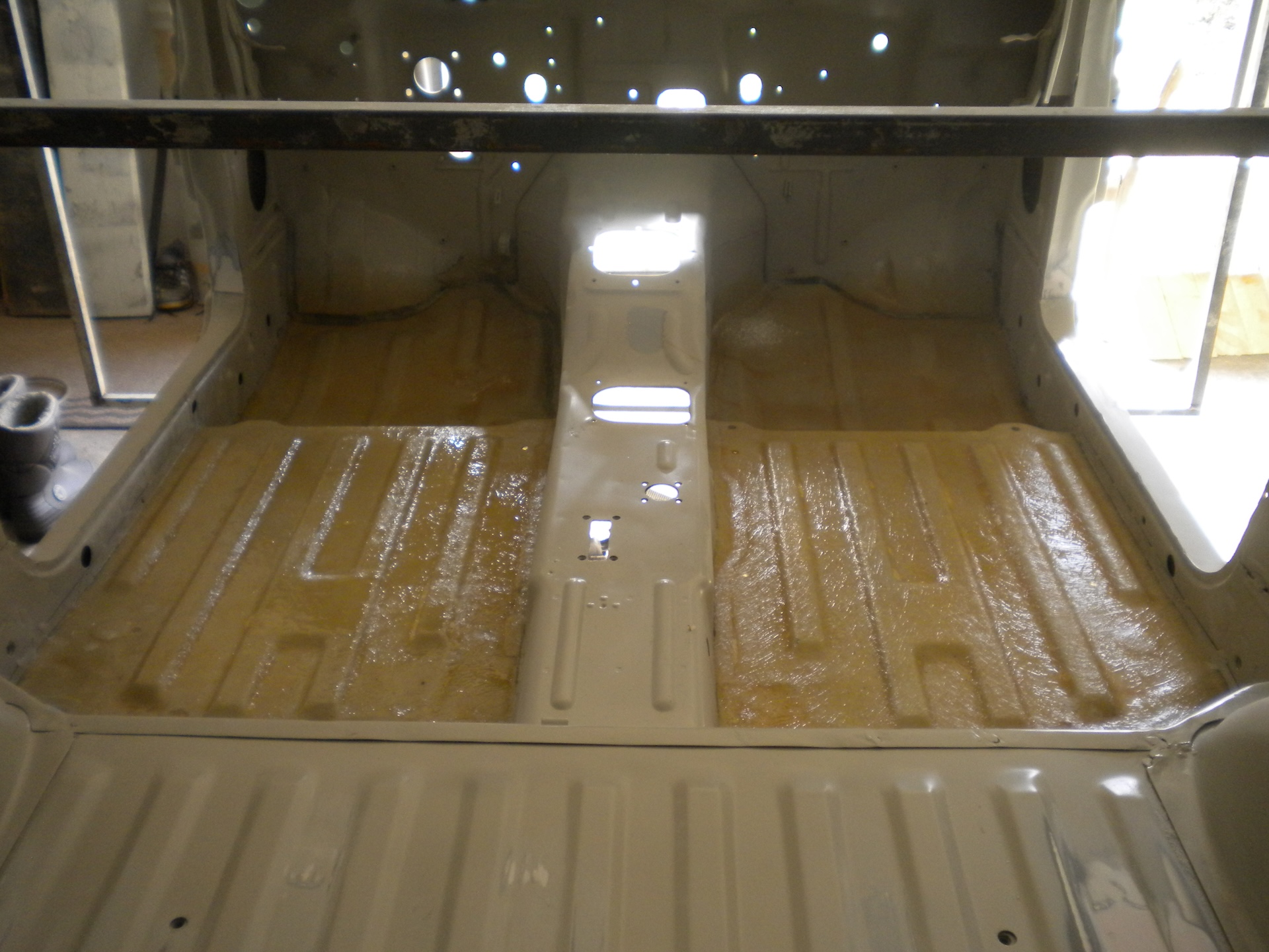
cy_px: 476
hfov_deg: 52.6
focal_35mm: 35
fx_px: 1283
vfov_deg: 40.7
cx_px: 634
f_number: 3.1
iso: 233
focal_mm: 6.3
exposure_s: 1/57
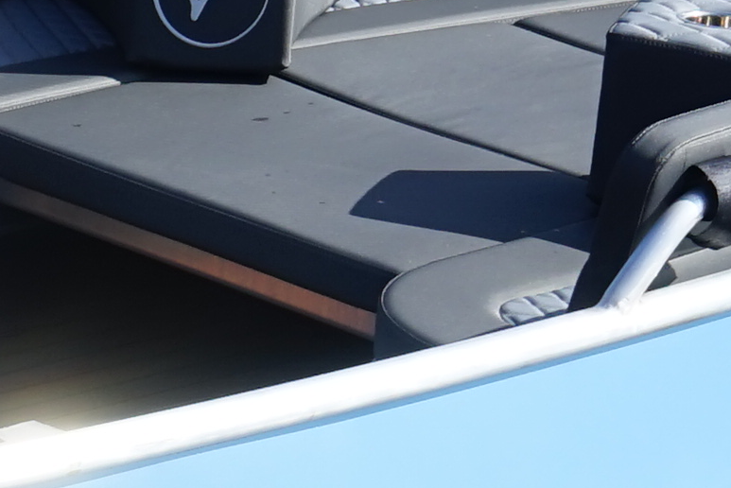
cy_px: 471
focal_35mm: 256
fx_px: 5200
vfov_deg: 5.4
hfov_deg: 7.8
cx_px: -530
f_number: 9
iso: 100
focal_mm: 33
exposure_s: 1/125
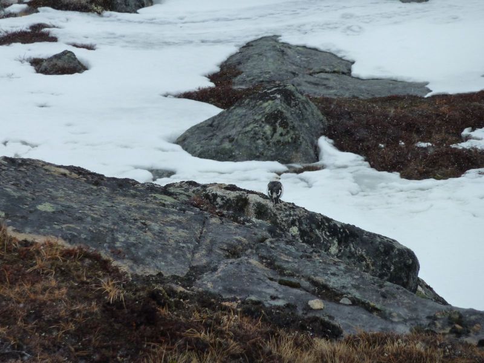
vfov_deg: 5.0
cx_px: 242
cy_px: 182
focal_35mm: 300
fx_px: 4195
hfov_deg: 6.6
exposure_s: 1/400
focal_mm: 49.2
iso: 125
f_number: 5.6
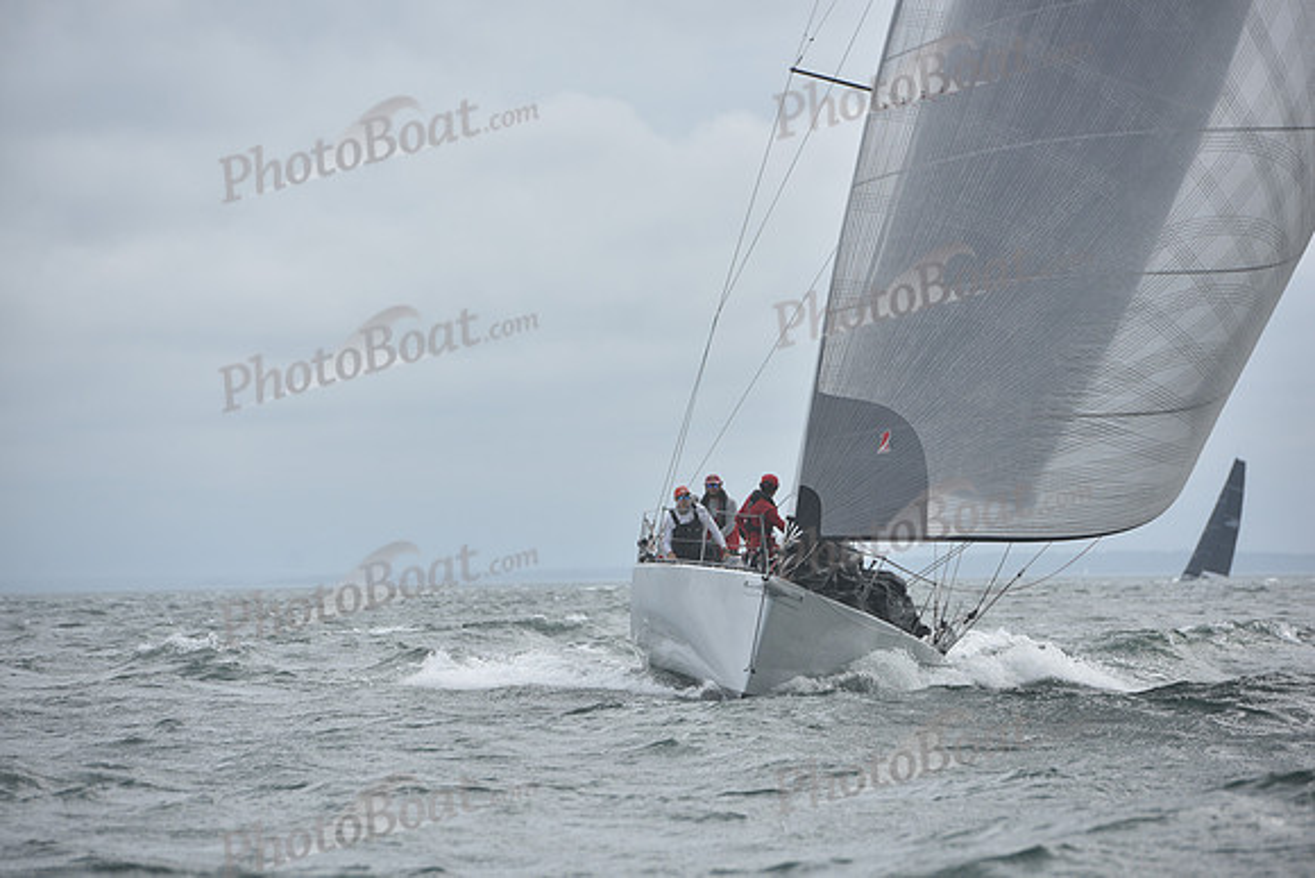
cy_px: 439
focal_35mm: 200
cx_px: 658
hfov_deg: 10.3
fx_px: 7307
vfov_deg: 6.9
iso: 200
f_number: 5.6
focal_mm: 200
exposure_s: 1/1250
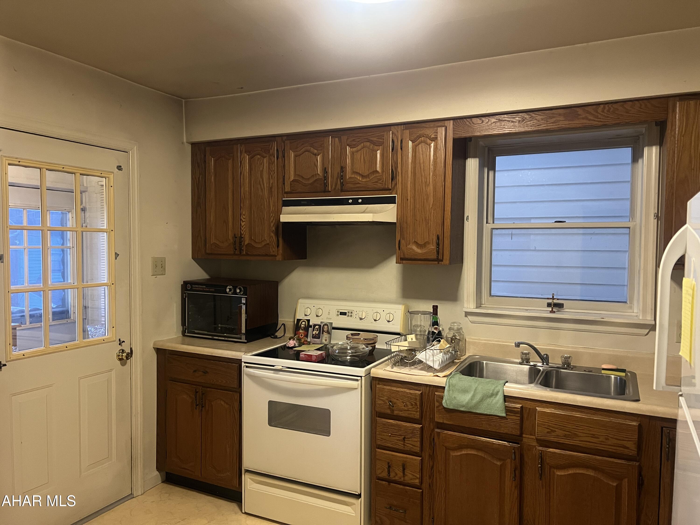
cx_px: 350
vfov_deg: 53.1
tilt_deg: -3.8
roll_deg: -0.4
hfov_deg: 67.3
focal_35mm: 26
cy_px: 262
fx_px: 526
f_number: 1.5
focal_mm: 5.7
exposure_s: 1/40
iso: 400
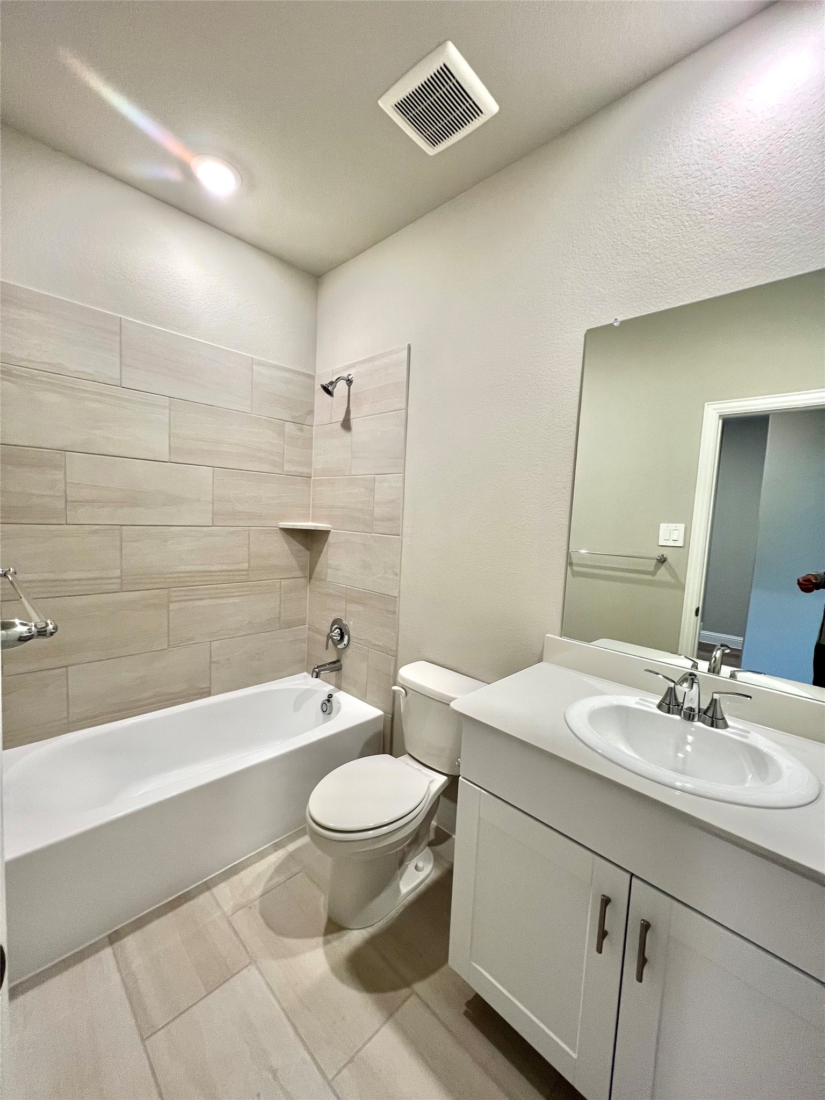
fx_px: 413
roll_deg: -1.8
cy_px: 550
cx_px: 412
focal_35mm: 13
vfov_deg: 106.2
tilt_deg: -3.8
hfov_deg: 89.9
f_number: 1.8
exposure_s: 1/120
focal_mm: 1.57
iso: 250
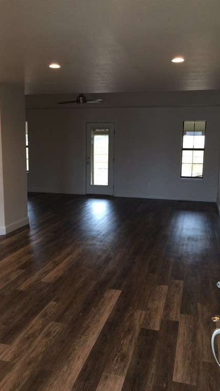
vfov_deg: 61.0
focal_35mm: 32
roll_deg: -0.5
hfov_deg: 36.7
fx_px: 331
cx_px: 102
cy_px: 197
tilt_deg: -8.4
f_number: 2.2
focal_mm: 4.15
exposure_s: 1/30
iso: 50
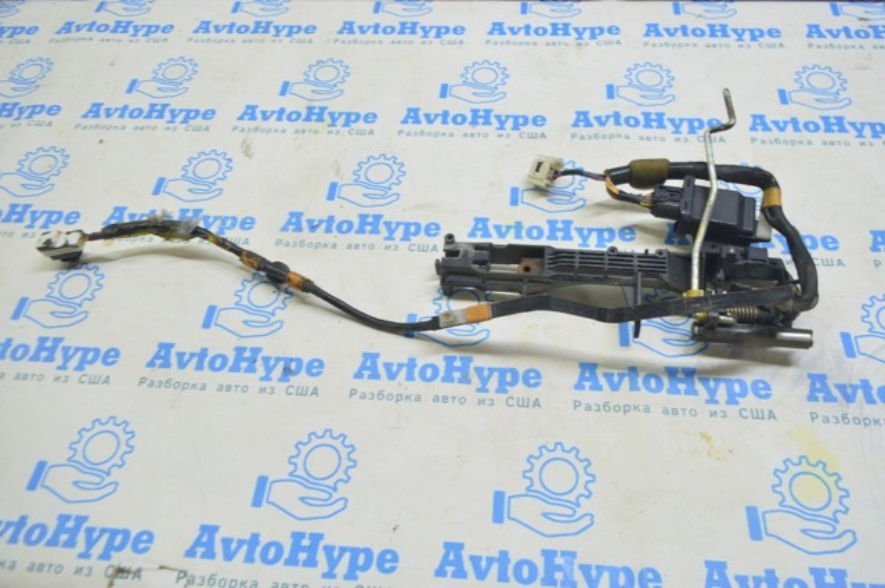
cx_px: 442
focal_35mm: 27
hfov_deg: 67.4
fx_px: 663
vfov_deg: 47.8
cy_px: 294
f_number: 5.6
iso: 400
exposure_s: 1/20
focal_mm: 18
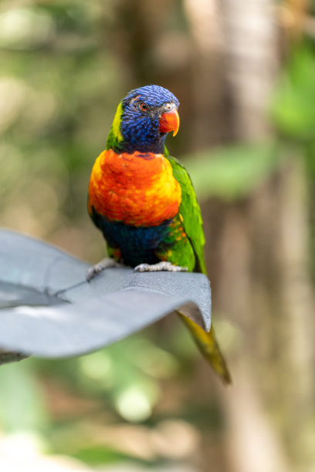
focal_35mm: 180
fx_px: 2362
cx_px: 158
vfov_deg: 11.4
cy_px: 236
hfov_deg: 7.6
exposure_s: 1/1000
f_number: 2.8
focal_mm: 180
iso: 640
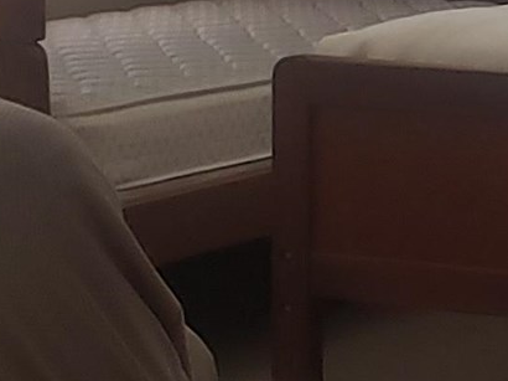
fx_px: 2860
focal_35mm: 195
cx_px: 1032
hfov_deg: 9.5
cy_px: 6
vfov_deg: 7.6
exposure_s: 1/41
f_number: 2.4
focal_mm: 4.3
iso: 250
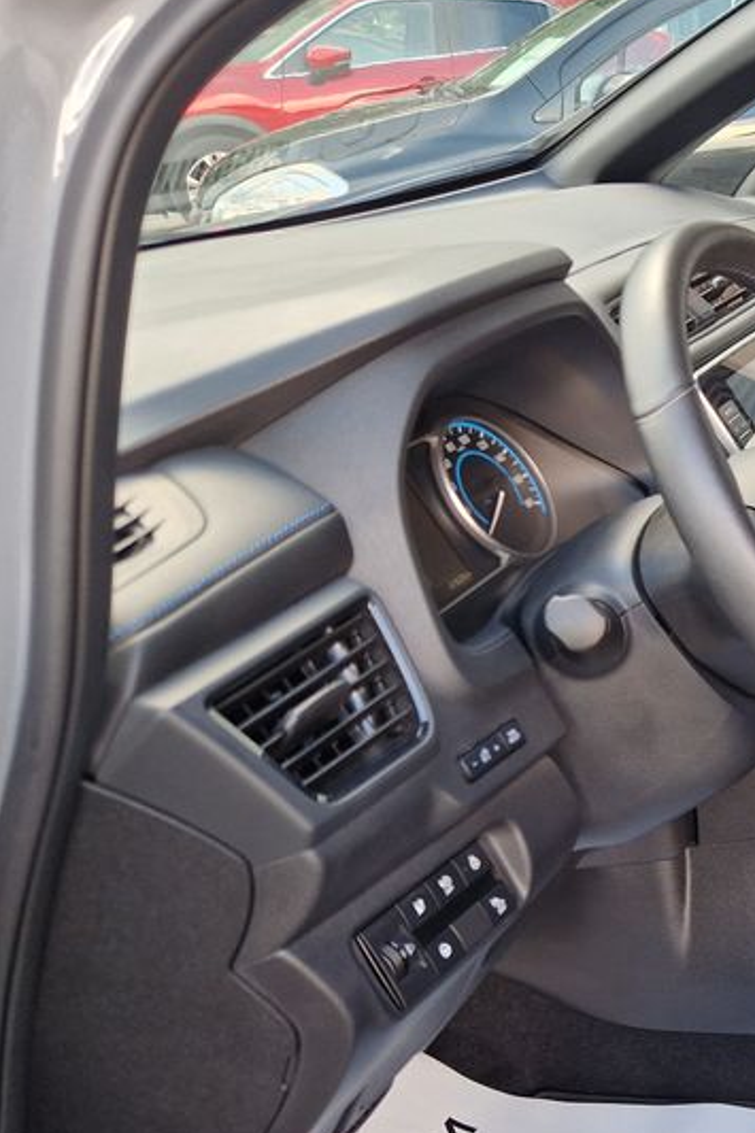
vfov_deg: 42.5
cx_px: 1087
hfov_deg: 24.0
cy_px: 687
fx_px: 1448
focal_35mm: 46
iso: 100
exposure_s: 1/180
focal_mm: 5.4
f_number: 1.8
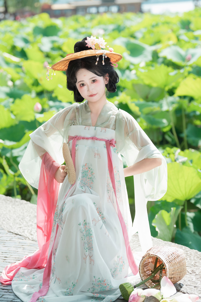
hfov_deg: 15.0
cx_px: 100
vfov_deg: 22.4
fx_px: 762
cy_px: 151
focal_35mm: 91
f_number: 3.5
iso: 160
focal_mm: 91
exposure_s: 1/500
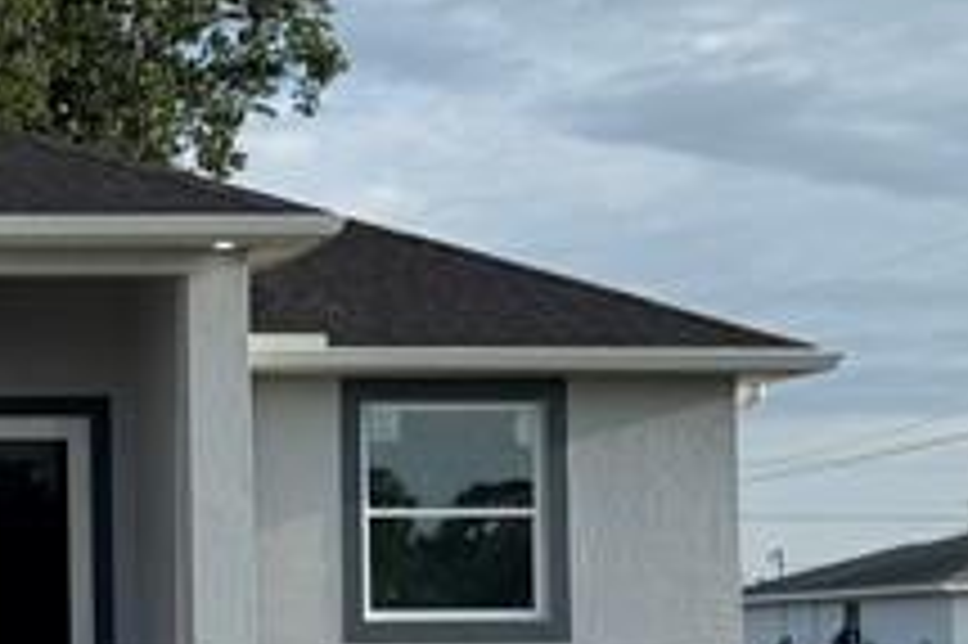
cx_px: -293
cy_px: 527
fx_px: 3197
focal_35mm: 119
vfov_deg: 11.5
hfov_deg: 16.3
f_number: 1.78
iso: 80
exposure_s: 1/3247
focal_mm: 6.76
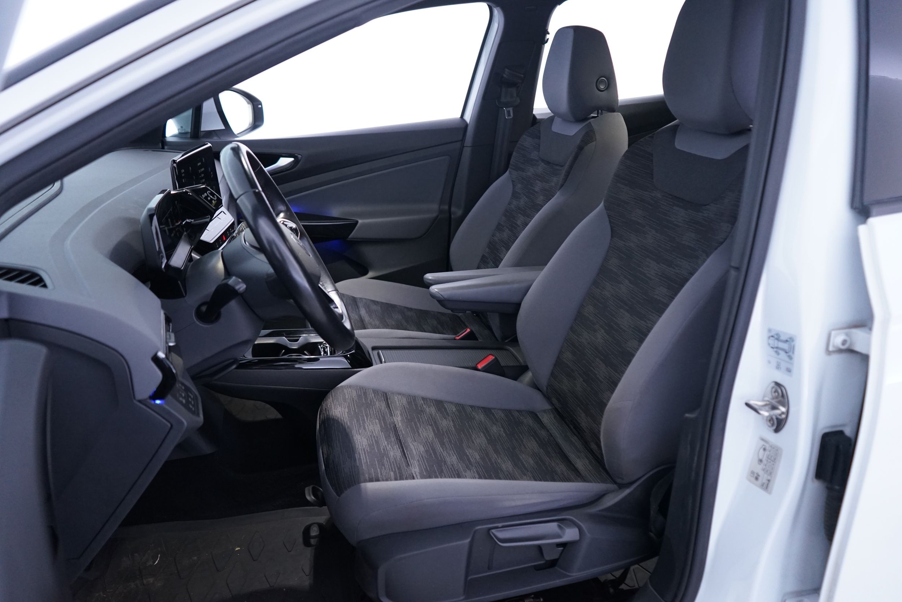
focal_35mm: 28
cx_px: 451
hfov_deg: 65.5
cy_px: 301
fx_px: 702
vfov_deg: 46.4
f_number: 3.5
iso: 2000
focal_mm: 28
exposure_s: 1/30
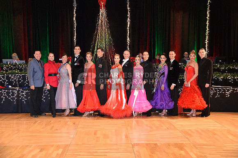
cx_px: 119
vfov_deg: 28.0
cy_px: 79
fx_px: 317
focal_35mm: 48
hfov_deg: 41.2
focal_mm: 48
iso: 2500
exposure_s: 1/200
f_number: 4
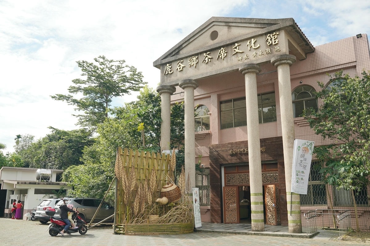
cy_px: 123
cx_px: 185
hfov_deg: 58.7
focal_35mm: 32
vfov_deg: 41.1
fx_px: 329
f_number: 6.3
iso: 100
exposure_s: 1/160
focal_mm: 32
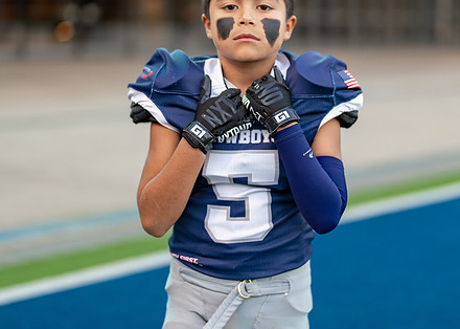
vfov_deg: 18.0
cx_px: 257
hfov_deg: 25.1
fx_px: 1032
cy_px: 119
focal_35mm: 79
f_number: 1.2
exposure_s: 1/400
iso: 200
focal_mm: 50
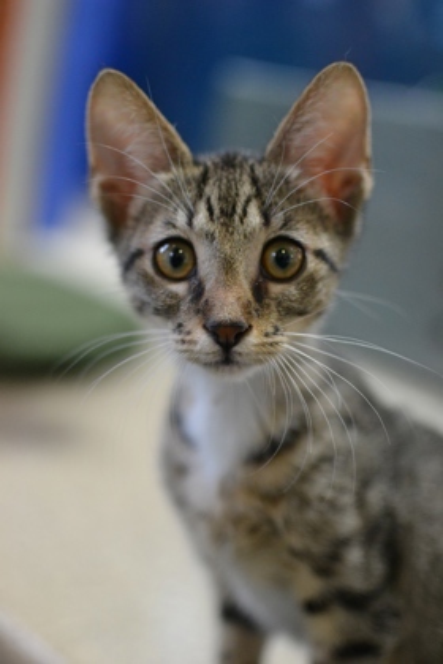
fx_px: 969
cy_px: 332
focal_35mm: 52
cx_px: 222
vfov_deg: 37.9
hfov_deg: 25.8
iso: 1600
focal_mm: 35
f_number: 2
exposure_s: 1/500
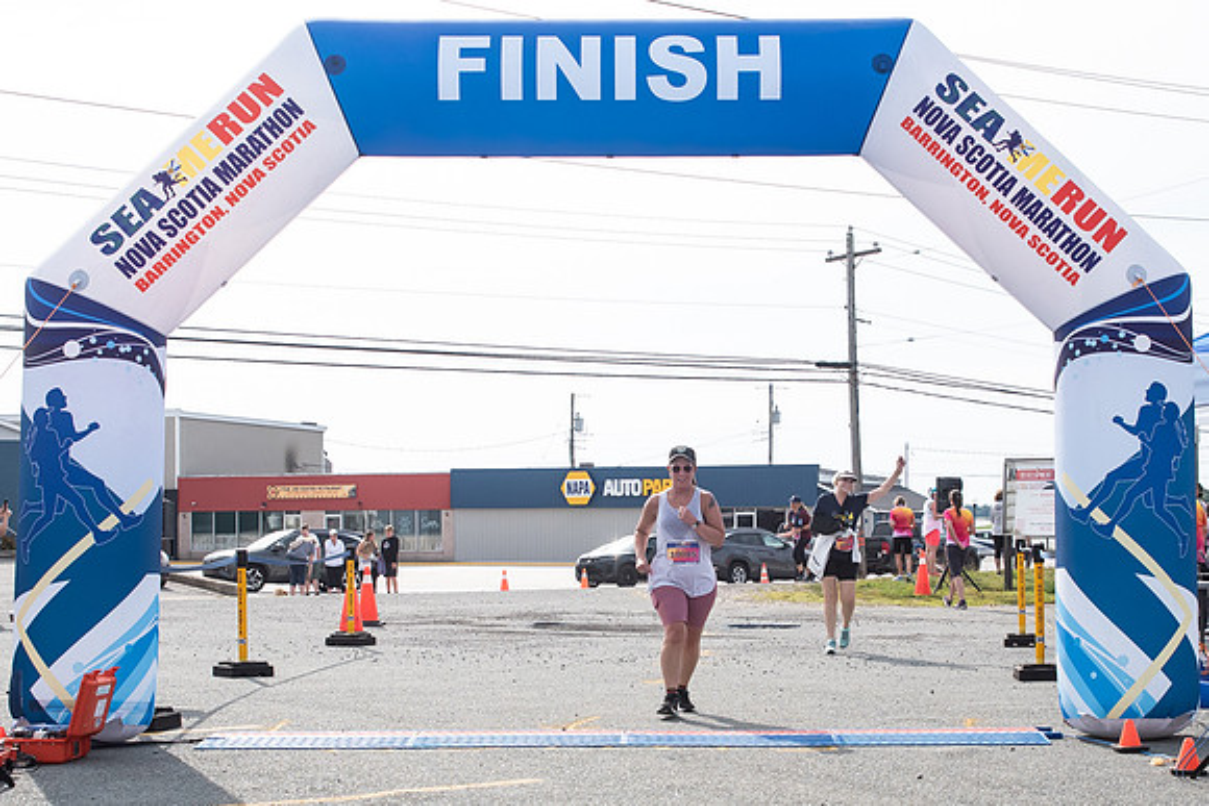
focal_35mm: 59
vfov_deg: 23.1
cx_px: 683
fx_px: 1966
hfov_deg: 34.1
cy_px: 510
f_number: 4
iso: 800
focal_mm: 32
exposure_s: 1/3200
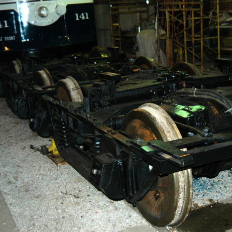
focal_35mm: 54
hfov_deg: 31.2
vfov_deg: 31.6
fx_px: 409
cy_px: 116
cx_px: 167
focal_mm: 28
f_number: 3.5
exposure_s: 1/60
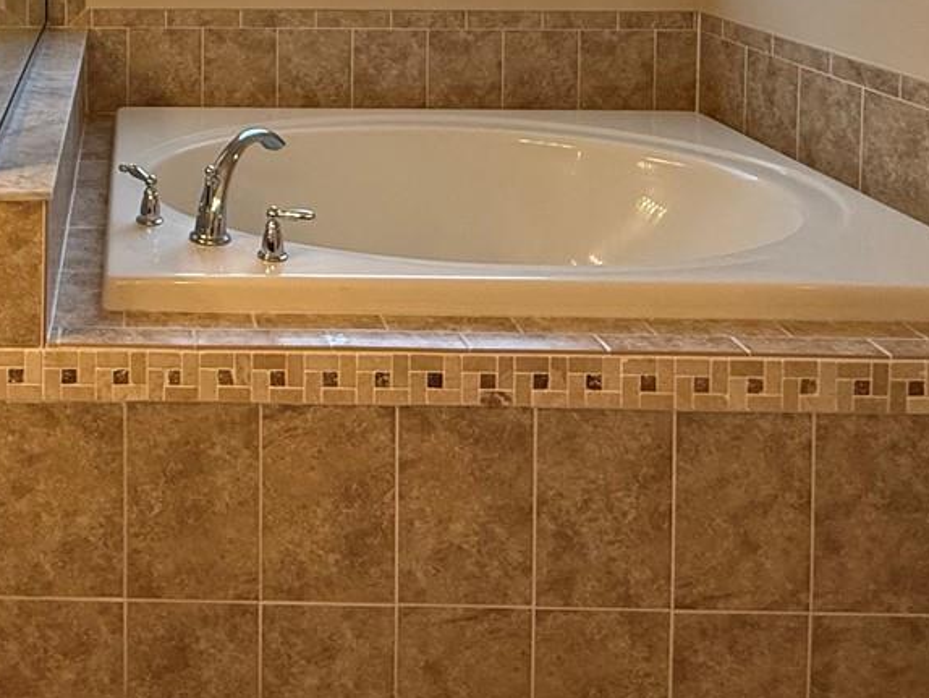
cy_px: -136
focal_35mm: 39
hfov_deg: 44.0
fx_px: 1047
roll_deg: +0.1
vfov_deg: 31.1
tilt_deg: -1.1
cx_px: 110
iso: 200
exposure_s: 1/120
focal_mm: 2.22
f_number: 2.2
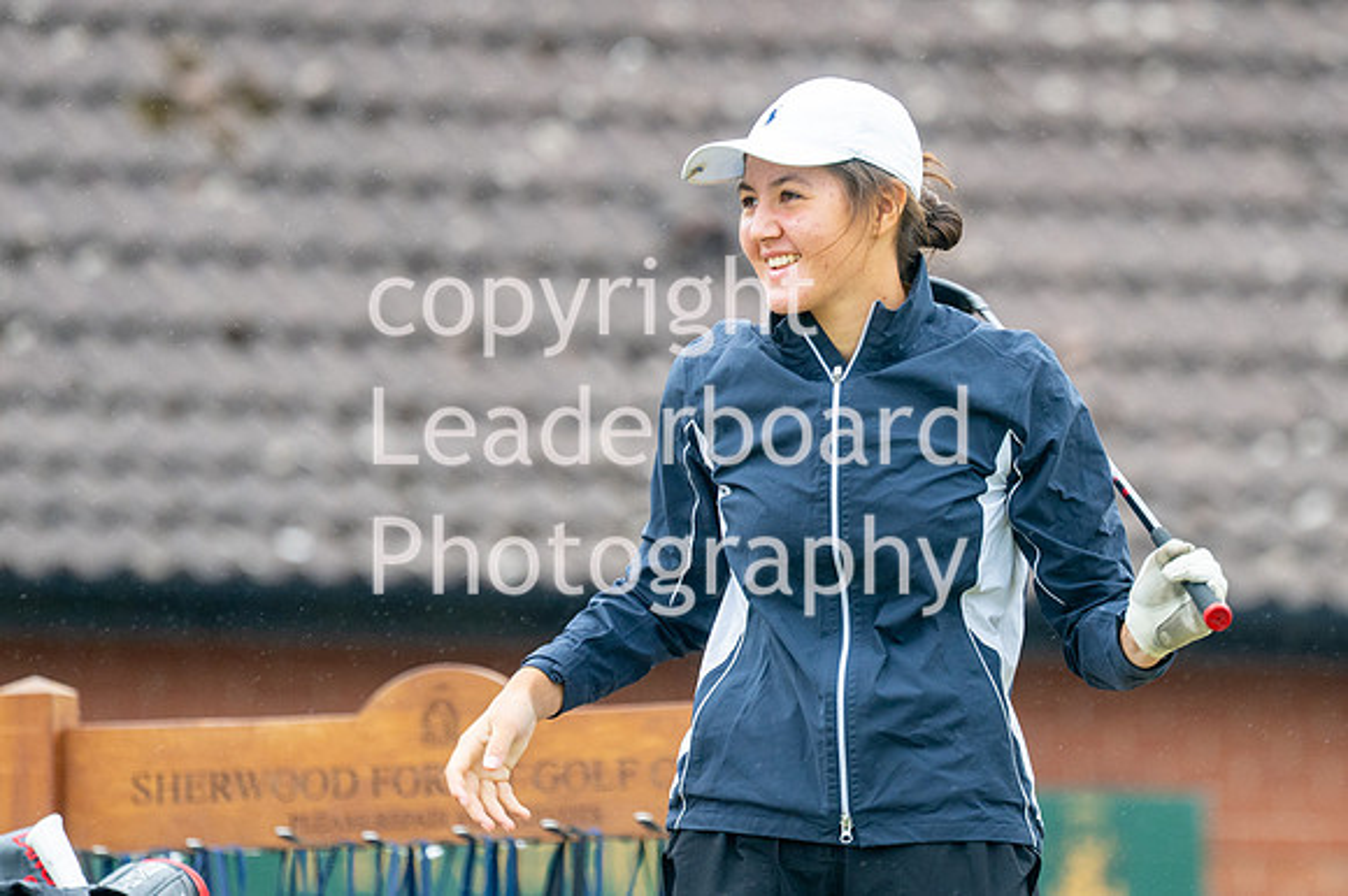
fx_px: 21713
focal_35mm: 580
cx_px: 865
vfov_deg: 2.4
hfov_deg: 3.6
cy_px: 329
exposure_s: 1/800
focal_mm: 300
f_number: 4
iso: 400
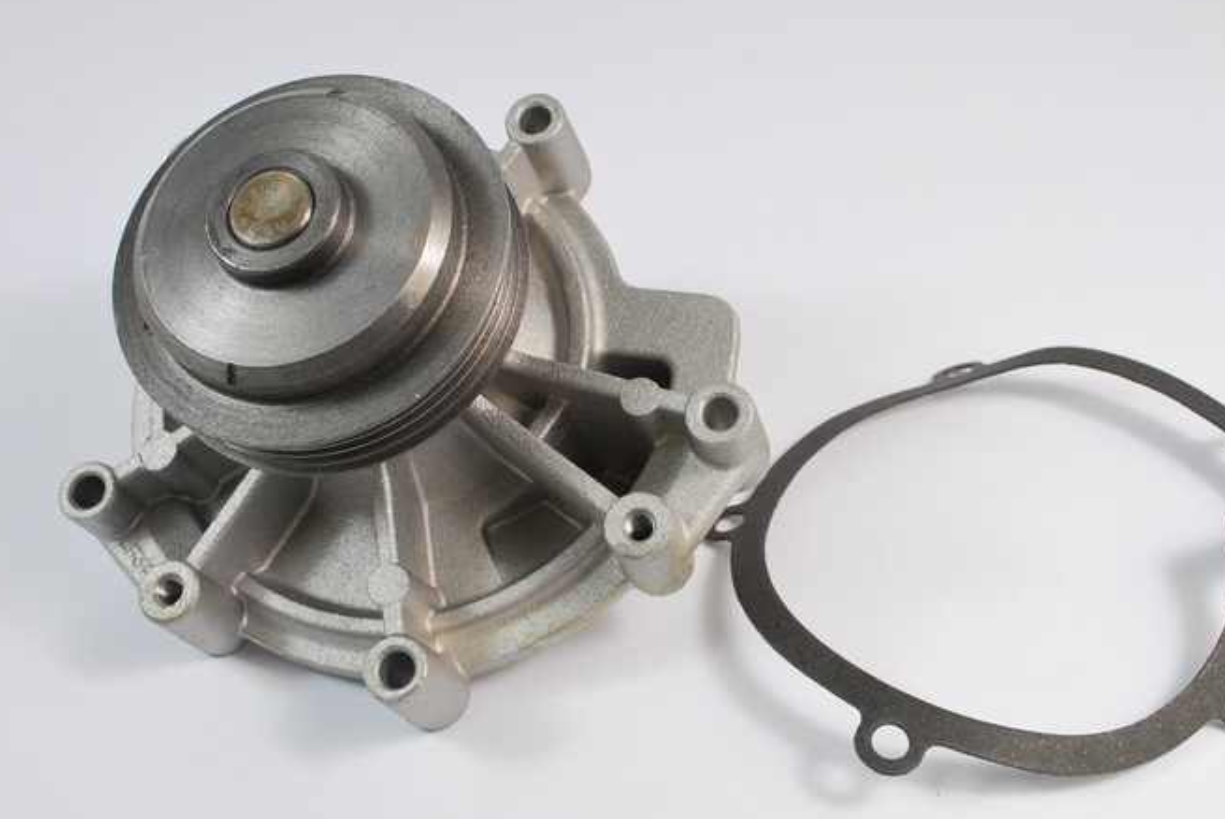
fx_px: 1499
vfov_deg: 30.6
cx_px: 668
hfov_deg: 44.4
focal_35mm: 44
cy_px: 444
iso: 100
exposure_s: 1/10
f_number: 10
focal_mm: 24
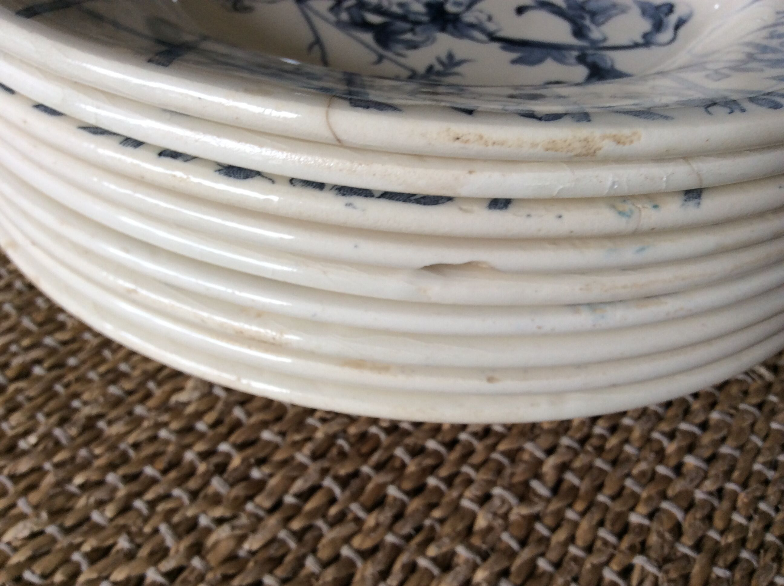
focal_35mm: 32
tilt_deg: -43.4
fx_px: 724
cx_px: 392
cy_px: 293
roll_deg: -2.7
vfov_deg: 44.1
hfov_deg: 56.9
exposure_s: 1/33
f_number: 2.4
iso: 40
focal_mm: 3.3
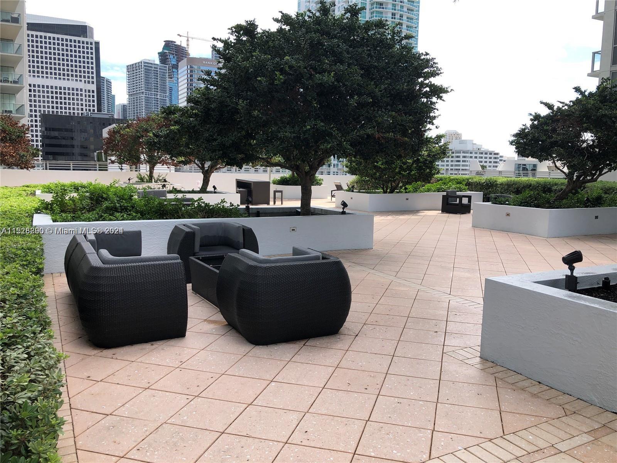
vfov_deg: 49.7
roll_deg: -1.8
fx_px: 499
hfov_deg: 63.4
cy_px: 232
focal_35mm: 28
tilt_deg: -7.0
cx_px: 308
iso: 20
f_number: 1.8
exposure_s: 1/972
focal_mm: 4
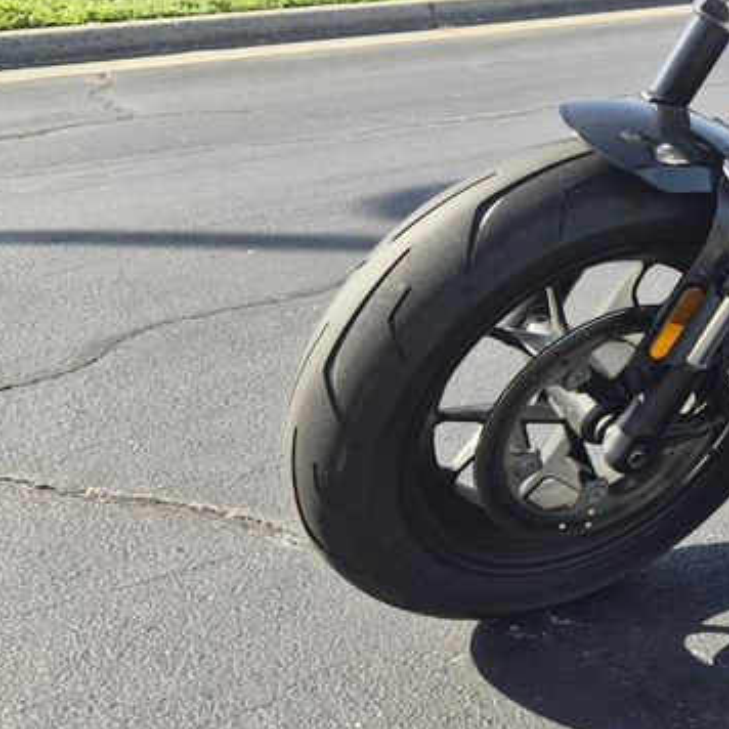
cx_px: 914
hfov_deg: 24.9
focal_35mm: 61
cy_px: 127
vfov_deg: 27.5
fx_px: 1453
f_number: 1.8
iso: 80
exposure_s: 1/2536
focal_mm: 5.4
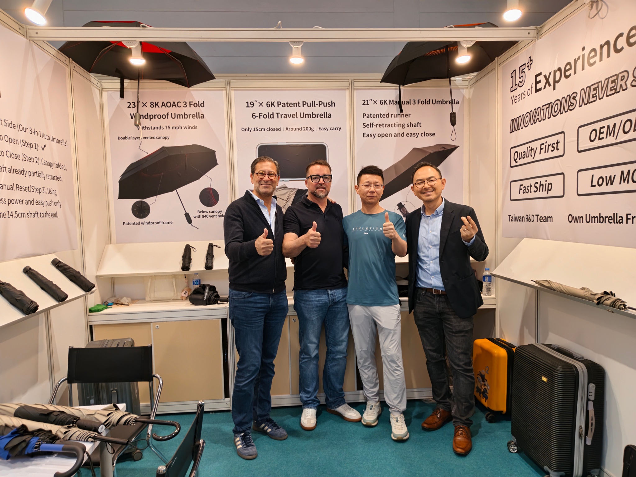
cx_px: 318
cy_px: 238
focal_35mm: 23
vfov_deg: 58.9
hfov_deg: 73.9
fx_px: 423
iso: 202
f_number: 1.88
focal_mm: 5.56
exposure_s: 1/100
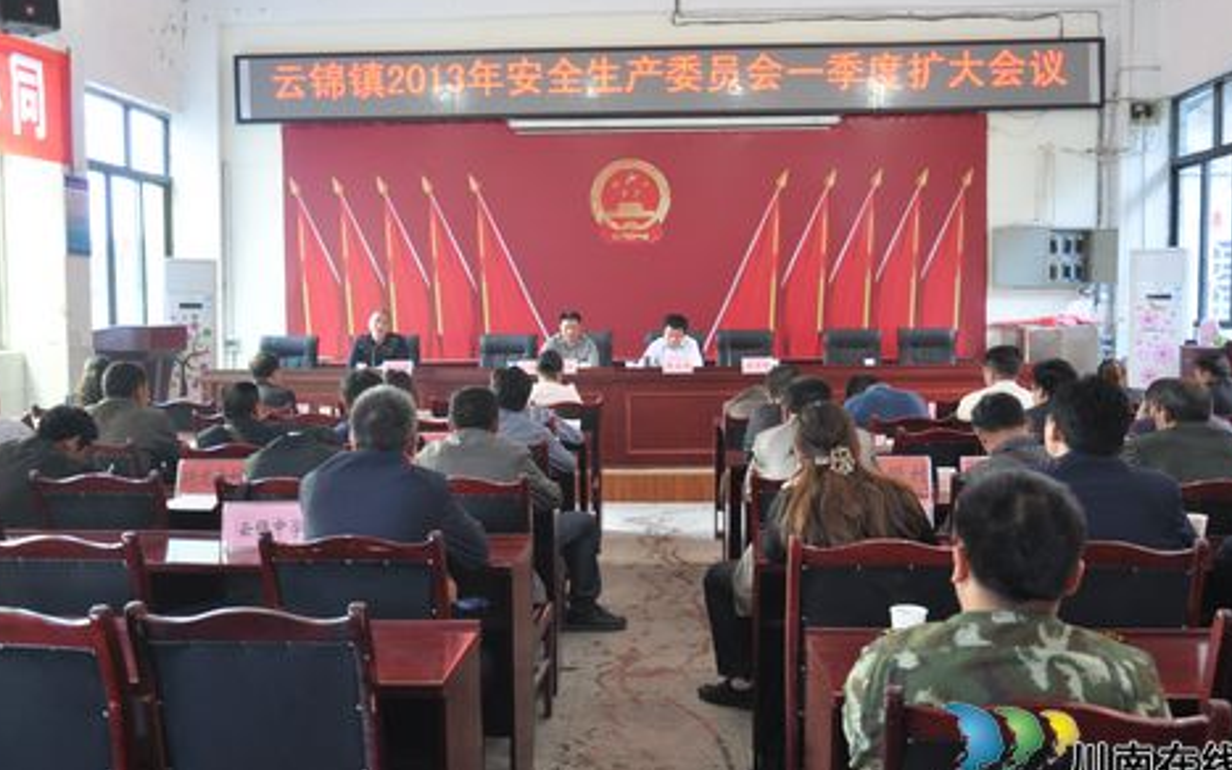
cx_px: 617
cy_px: 382
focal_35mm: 36
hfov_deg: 54.0
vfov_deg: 35.3
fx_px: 1209
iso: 400
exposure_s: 1/20
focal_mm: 22
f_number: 4.5
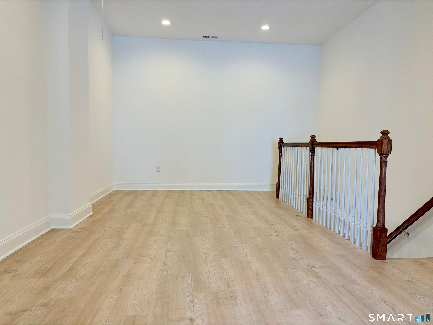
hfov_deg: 67.3
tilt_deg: -2.4
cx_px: 216
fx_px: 325
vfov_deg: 53.1
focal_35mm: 26
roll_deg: -0.9
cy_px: 162
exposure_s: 1/120
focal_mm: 5.96
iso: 100
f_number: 1.6
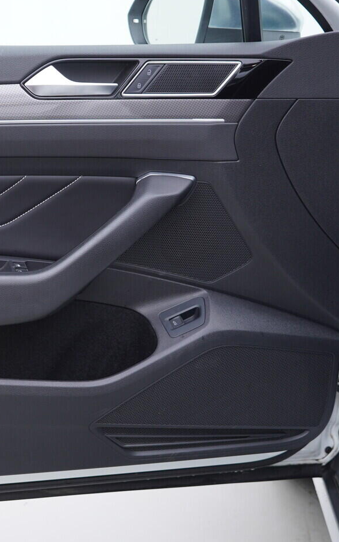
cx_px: -22
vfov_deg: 36.3
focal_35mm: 56
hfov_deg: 22.0
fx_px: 827
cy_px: 272
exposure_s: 1/40
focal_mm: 24
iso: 125
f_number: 3.2
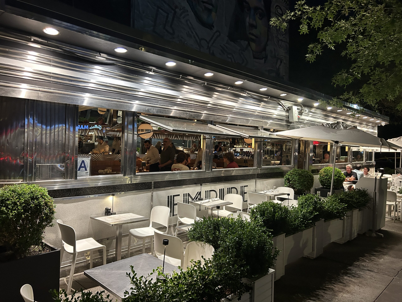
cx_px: 201
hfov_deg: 67.3
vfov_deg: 53.1
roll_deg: -0.2
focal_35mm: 26
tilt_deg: -0.6
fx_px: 302
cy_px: 151
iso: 400
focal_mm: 5.7
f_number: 1.5
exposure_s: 1/60
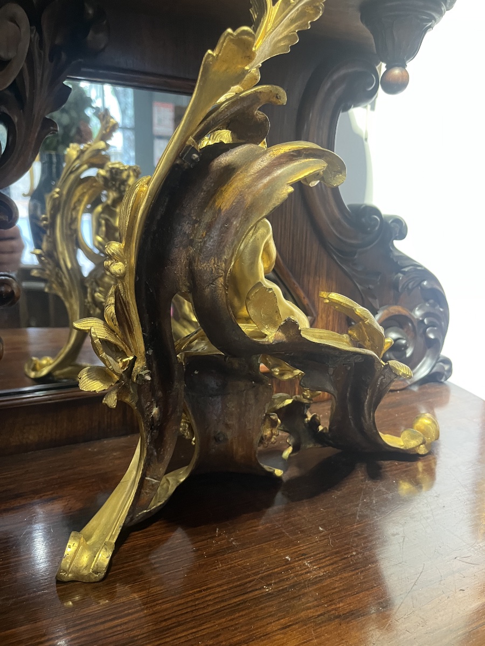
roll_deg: +0.7
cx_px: 242
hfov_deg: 53.1
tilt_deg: -12.0
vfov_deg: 67.3
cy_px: 323
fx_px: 486
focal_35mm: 26
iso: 400
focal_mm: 5.1
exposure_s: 1/50
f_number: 1.6
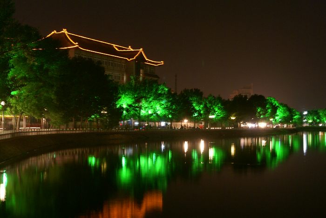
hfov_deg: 27.0
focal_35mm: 75
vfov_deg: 18.2
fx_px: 680
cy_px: 109
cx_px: 163
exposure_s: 6
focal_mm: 50
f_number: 8
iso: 400
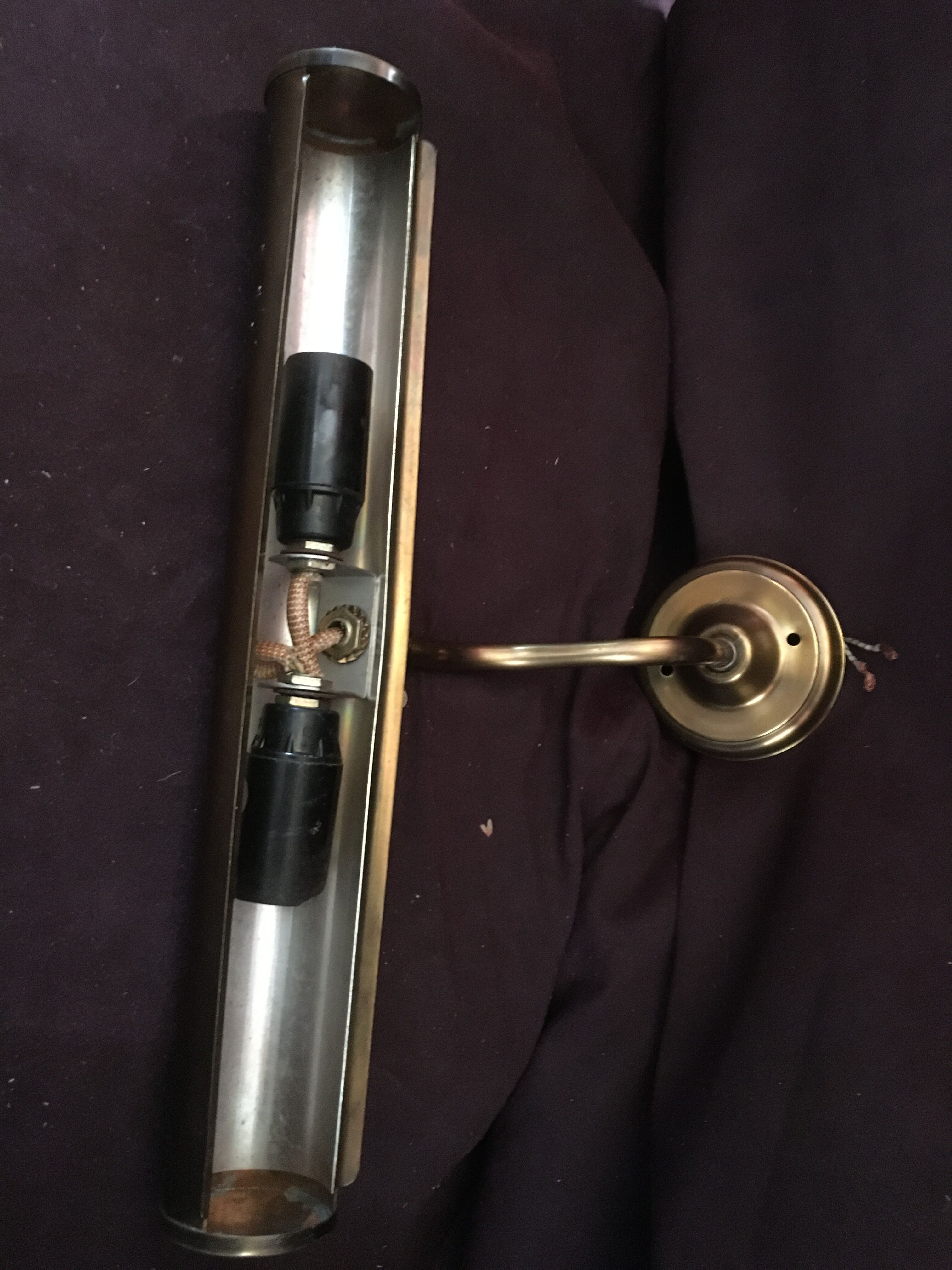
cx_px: 476
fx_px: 1063
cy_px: 635
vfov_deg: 61.7
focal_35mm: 29
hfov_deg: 48.2
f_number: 2.2
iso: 640
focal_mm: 4.15
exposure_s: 1/17
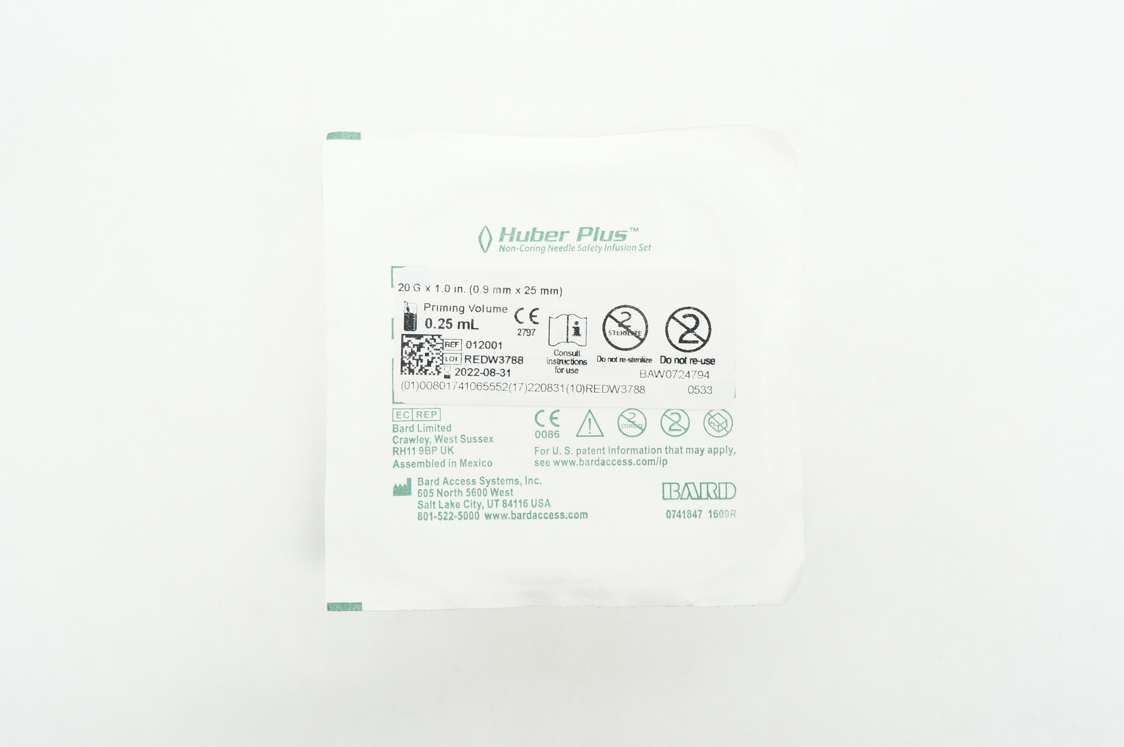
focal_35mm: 40
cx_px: 562
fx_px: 1263
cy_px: 374
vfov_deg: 32.9
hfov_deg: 48.0
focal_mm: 27
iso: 400
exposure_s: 1/25
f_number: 7.1
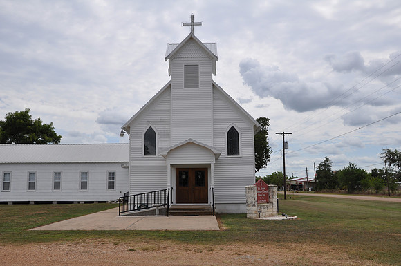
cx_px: 200
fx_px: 350
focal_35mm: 32
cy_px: 133
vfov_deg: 41.6
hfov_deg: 59.6
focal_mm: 21
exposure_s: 1/160
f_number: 13
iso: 200
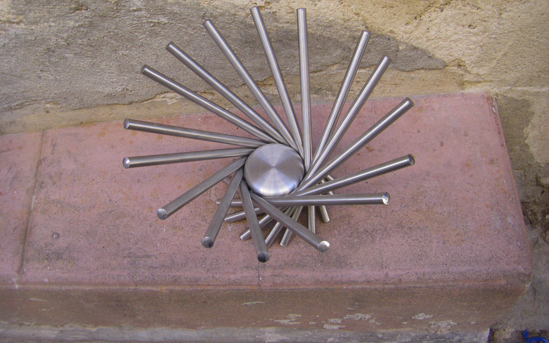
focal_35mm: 41
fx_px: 613
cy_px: 135
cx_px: 270
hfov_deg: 48.2
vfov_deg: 31.1
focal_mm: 6.3
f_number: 3.5
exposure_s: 1/50
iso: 160
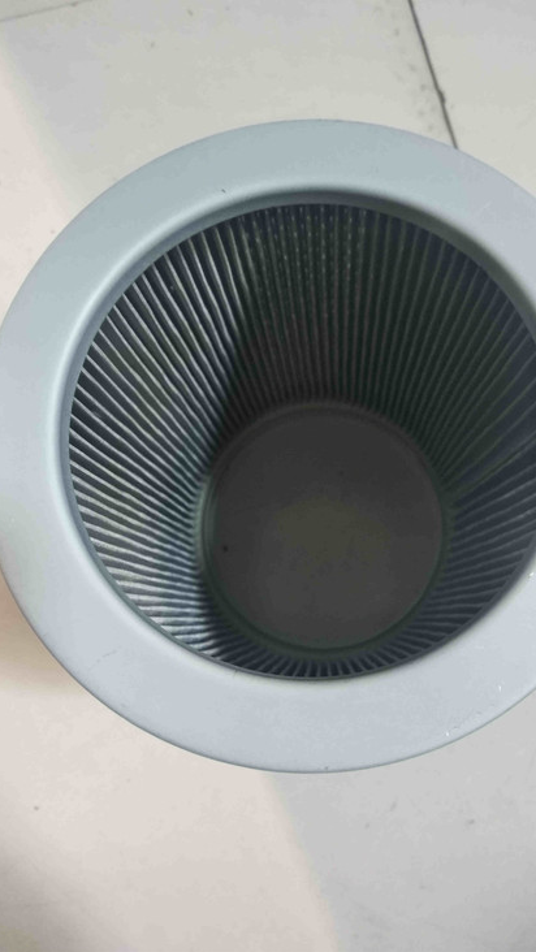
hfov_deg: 40.0
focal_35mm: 29
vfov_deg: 66.1
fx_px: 732
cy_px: 467
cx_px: 319
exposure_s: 1/25
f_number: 2.2
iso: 1000
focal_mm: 3.81
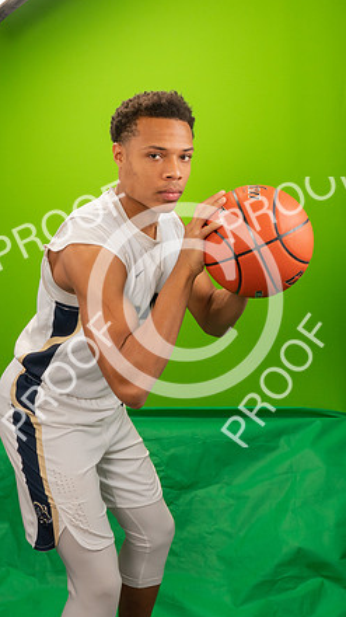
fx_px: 784
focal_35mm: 48
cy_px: 245
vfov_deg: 42.7
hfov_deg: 24.8
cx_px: 135
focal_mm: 24
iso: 800
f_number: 18
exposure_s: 1/60
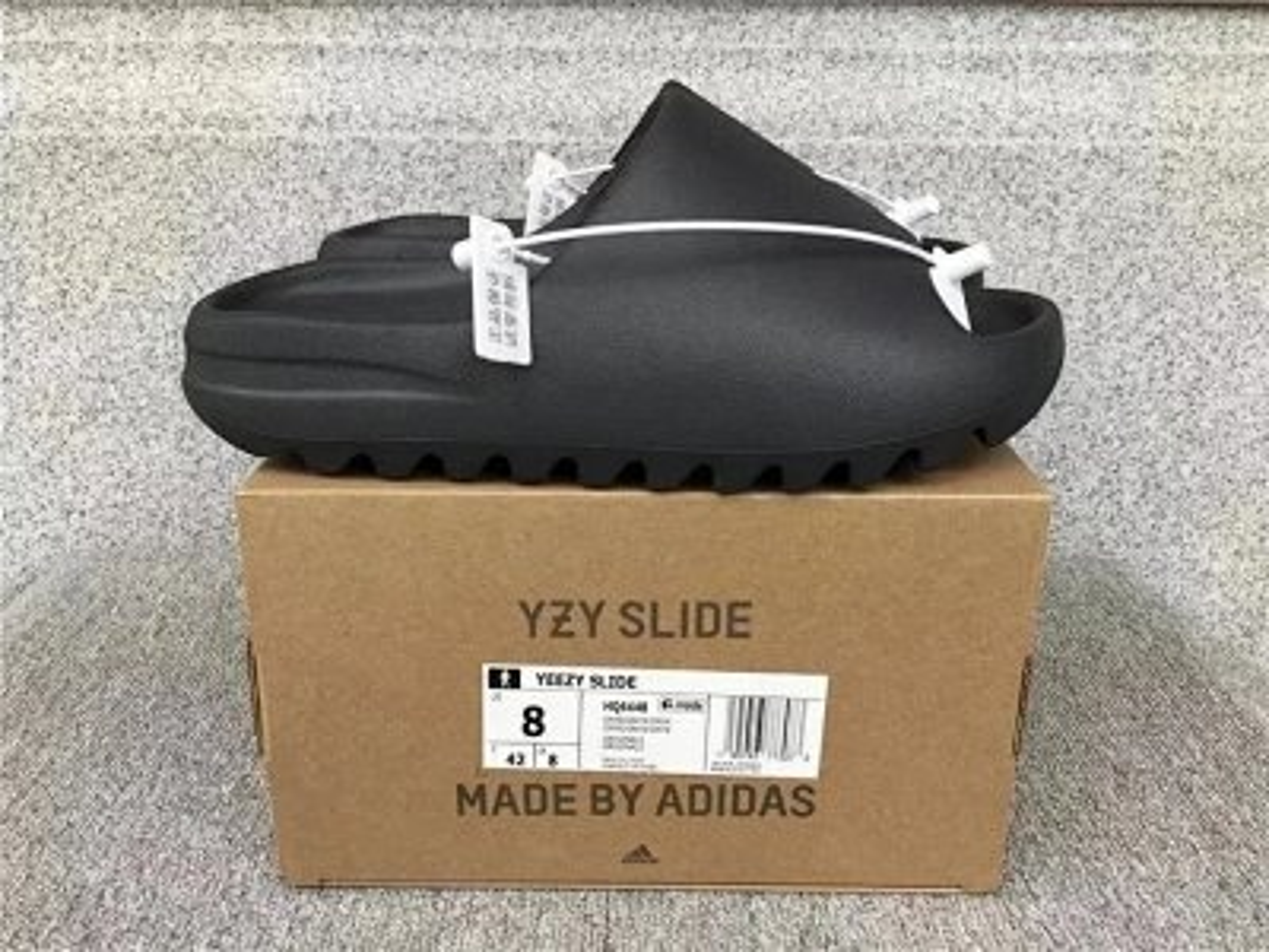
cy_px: 476
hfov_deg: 58.4
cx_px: 634
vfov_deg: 45.4
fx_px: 1136
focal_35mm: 31
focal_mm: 3.3
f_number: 2.4
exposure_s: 1/112
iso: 25
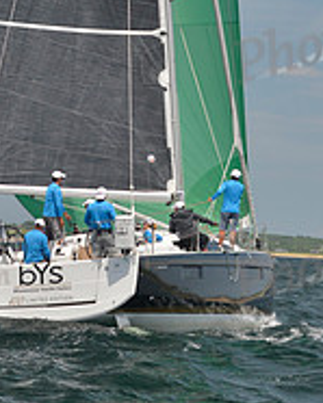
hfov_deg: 7.5
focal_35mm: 205
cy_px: -54
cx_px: 122
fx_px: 2448
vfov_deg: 9.3
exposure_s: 1/800
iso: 400
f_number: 7.1
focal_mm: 70
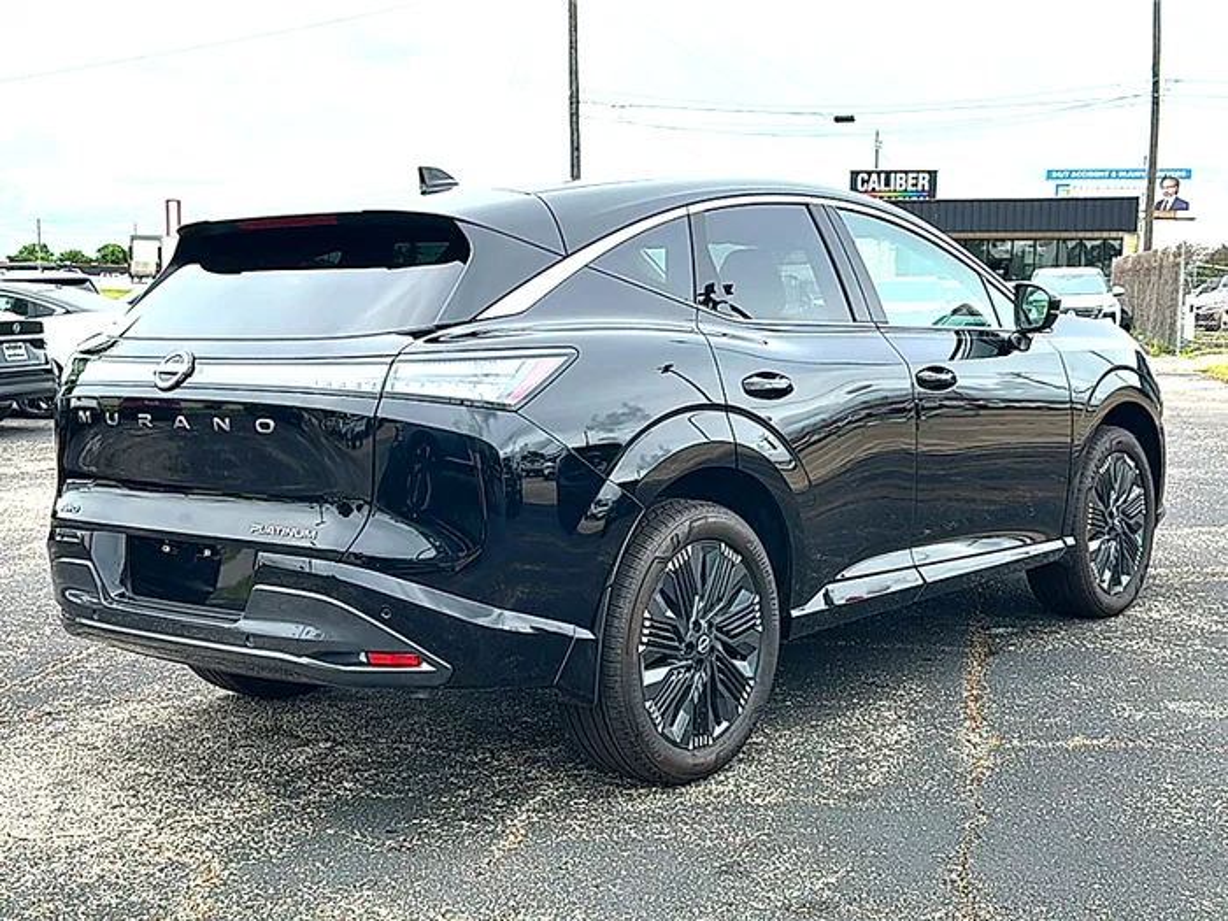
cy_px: 460
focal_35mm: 38
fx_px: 1348
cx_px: 614
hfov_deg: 49.0
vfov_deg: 37.7
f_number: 1.78
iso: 80
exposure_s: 1/2119
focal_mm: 6.86
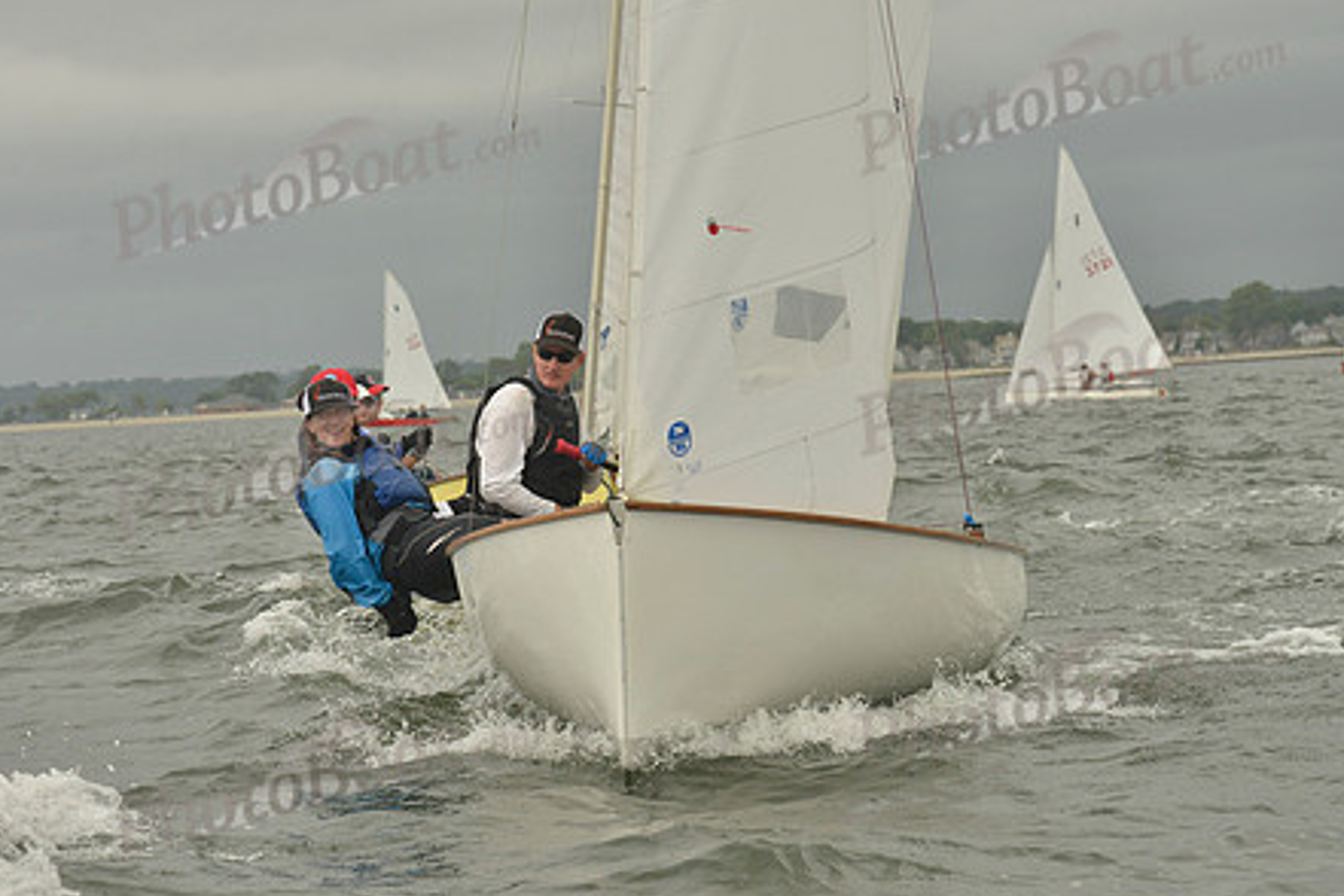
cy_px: 578
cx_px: 701
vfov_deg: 11.3
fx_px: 4517
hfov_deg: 16.9
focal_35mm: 121
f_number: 10
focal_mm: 92
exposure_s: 1/1250
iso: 400
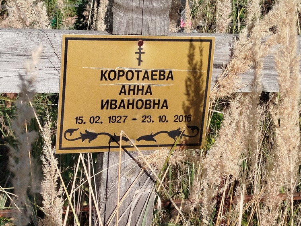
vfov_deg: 45.4
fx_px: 270
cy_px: 109
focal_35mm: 31
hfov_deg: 58.3
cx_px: 153
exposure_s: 1/618
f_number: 1.7
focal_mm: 5.31
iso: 50
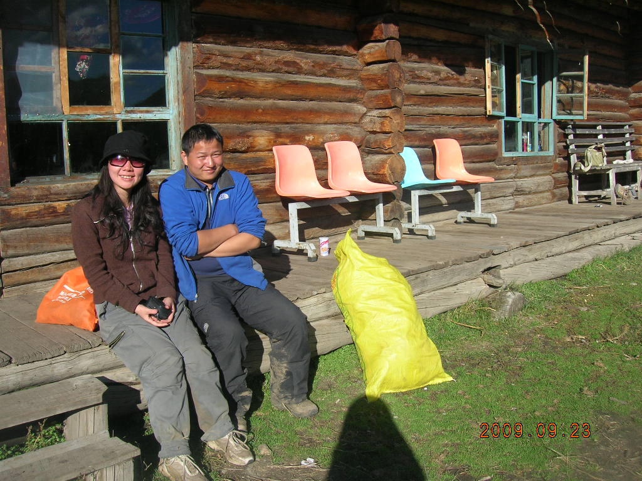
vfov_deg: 41.8
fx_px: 631
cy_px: 240
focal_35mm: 34
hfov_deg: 54.0
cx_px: 321
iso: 50
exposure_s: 1/326
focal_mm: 5.7
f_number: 4.9
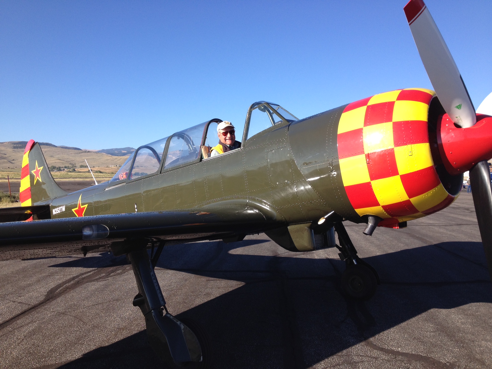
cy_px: 184
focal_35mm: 35
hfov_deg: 52.6
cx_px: 246
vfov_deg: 40.7
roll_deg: -0.9
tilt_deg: -2.4
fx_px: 497
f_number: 2.4
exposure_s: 1/920
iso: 50
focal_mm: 4.28
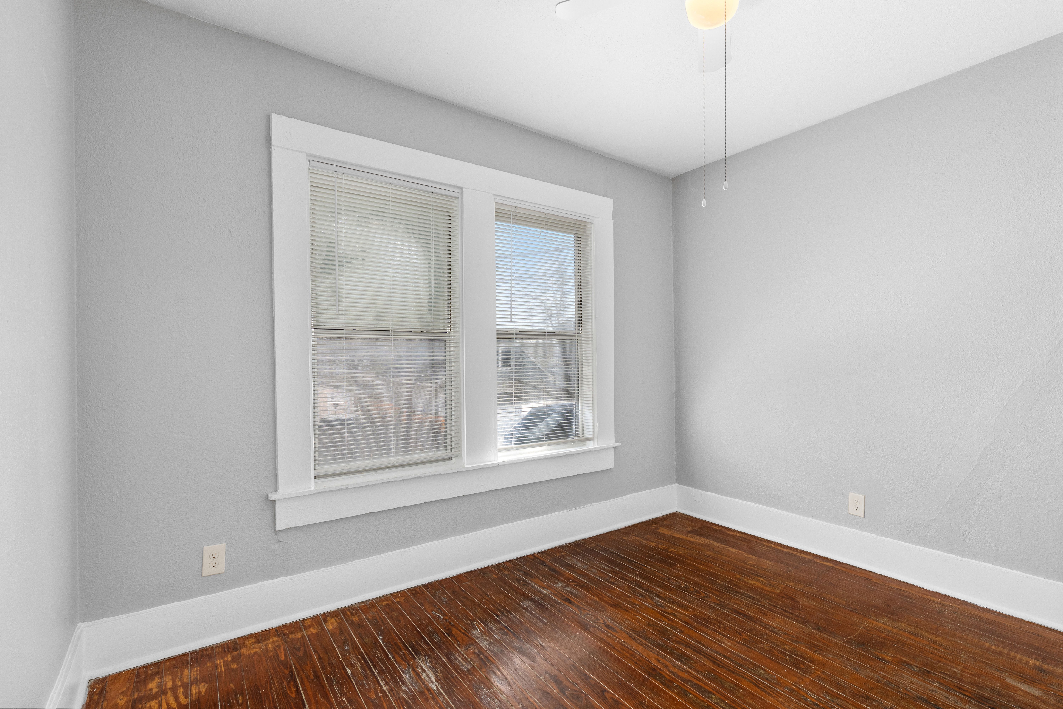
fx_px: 472
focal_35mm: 16
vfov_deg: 73.7
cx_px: 532
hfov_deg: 96.7
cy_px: 354
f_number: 7.1
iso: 320
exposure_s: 1/2.5
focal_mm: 16
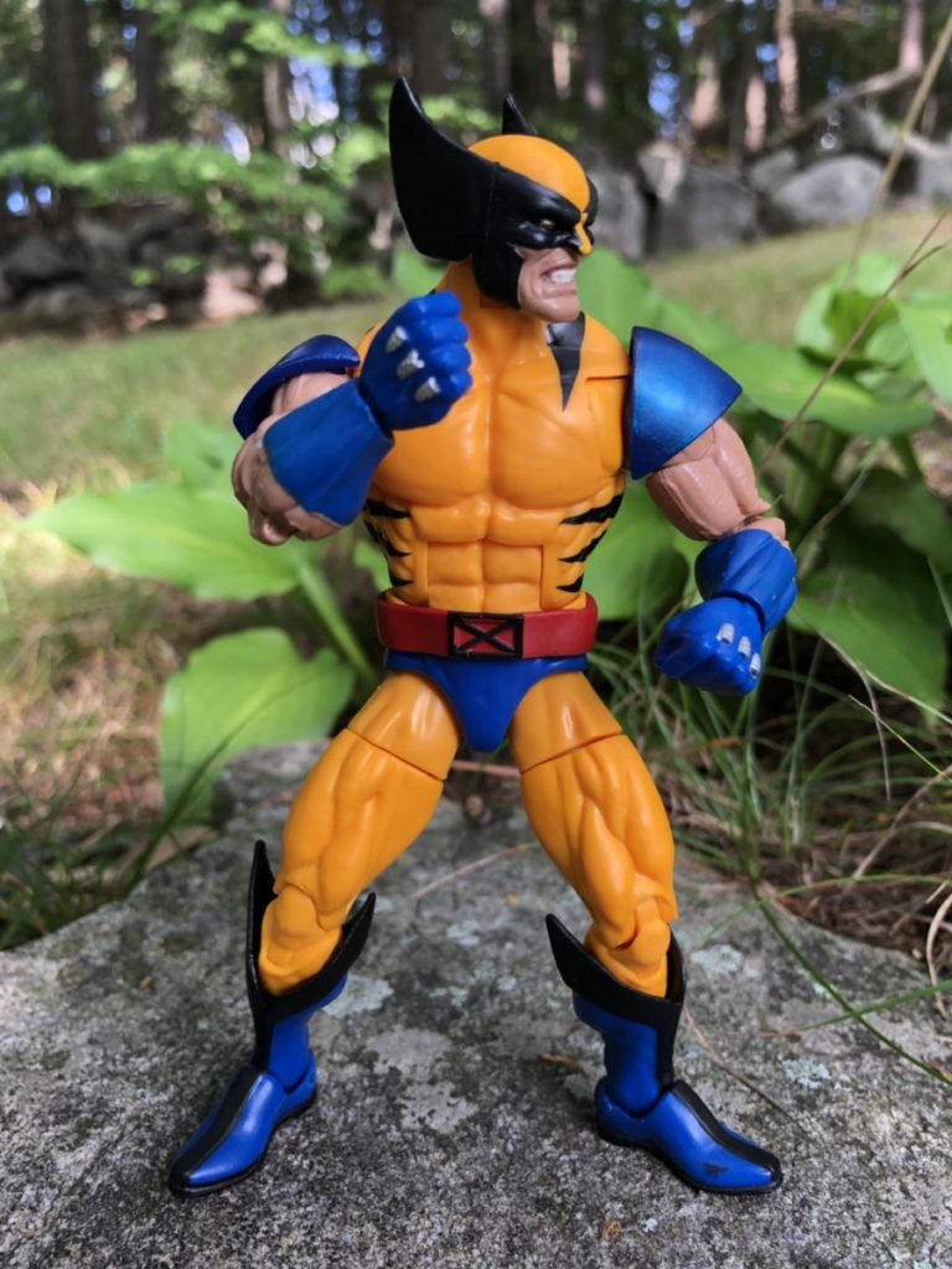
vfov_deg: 61.7
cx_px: 476
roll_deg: +2.1
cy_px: 634
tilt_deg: -9.6
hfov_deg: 48.2
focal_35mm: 29
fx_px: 1063
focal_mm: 3.99
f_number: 1.8
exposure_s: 1/122
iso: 40
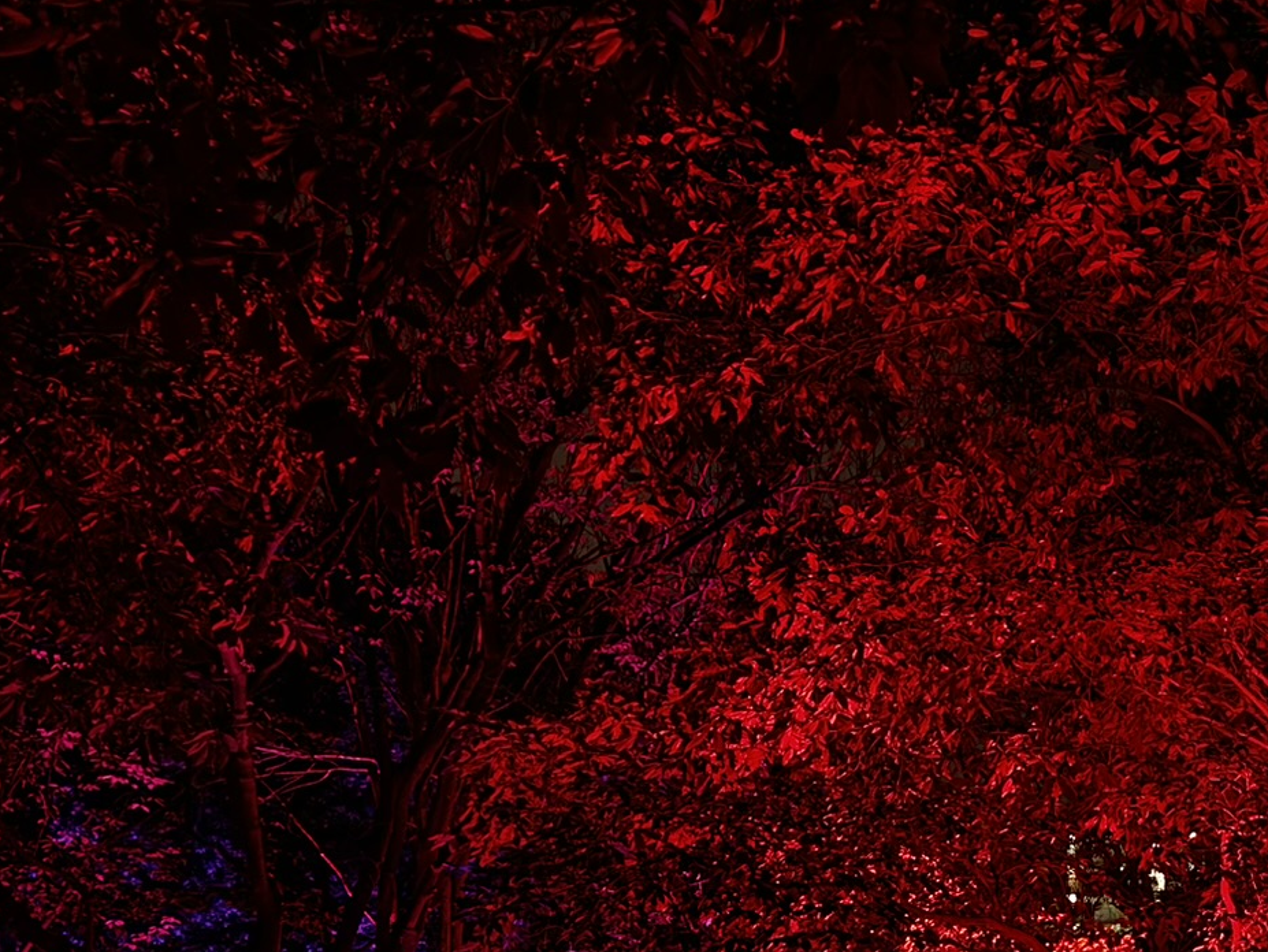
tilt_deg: +6.5
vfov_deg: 26.4
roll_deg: -0.1
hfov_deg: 34.6
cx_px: 1081
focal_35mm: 53
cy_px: 905
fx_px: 1942
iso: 1600
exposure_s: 1/9
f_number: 1.78
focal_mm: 6.76
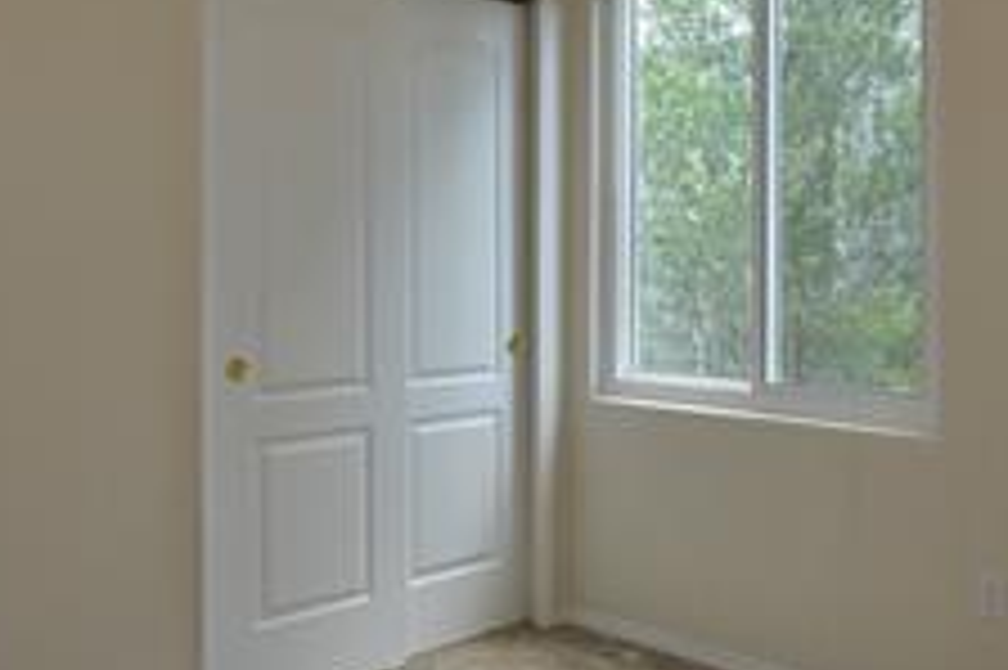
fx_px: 1119
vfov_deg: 33.3
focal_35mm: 40
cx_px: 585
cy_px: 279
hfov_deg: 48.3
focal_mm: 14
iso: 1250
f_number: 9
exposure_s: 1/160
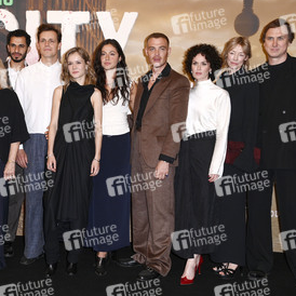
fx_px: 677
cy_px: 157
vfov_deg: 24.7
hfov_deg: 24.6
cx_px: 105
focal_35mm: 70
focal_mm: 50
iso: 800
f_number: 5.6
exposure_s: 1/320
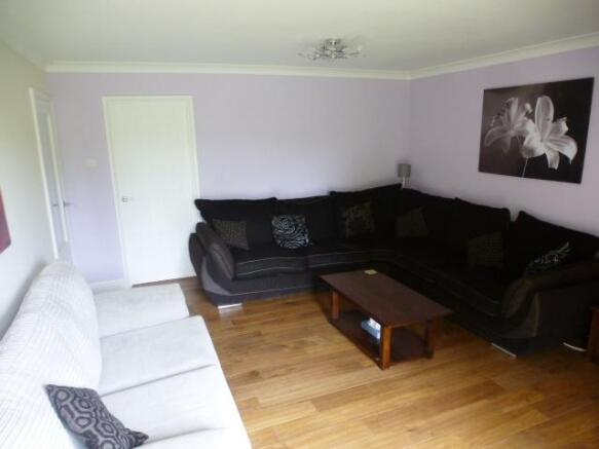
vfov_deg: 56.8
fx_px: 415
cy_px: 224
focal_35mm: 24
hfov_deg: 71.6
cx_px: 300
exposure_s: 1/25
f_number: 3.3
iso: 400
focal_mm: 4.3
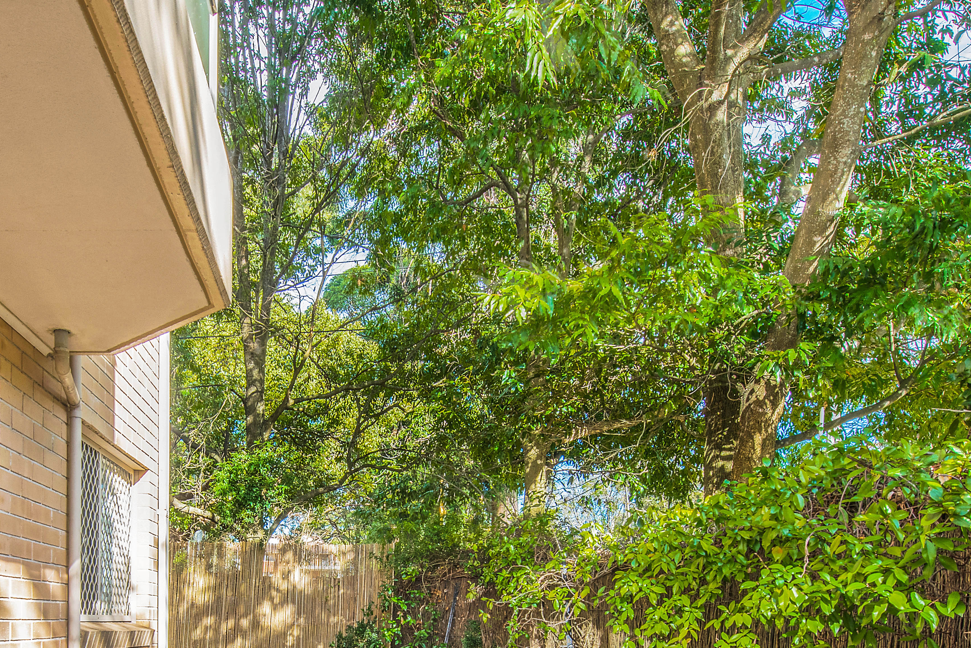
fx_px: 809
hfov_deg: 60.2
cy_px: 625
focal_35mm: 30
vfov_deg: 39.3
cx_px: 311
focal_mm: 14
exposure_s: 1/30
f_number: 14
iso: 320
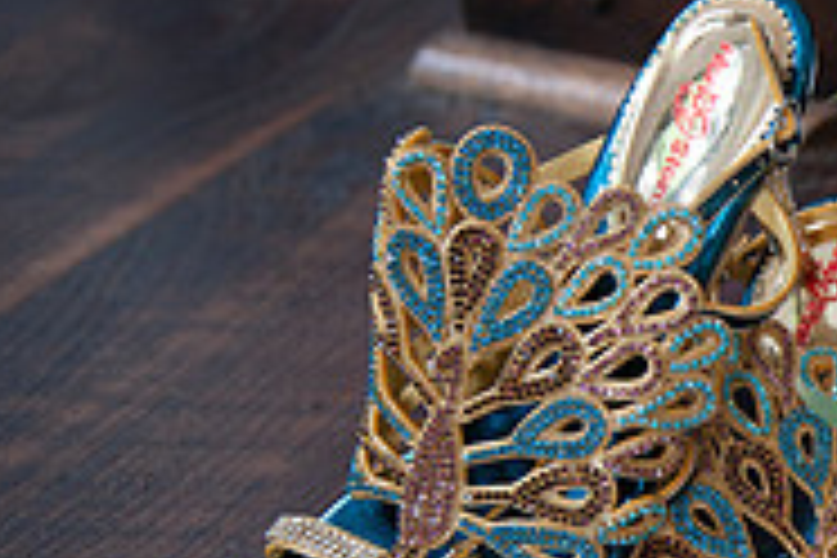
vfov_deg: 13.5
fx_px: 2325
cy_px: 522
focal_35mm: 100
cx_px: 1170
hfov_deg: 18.6
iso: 400
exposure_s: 1/125
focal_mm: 32
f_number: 2.8
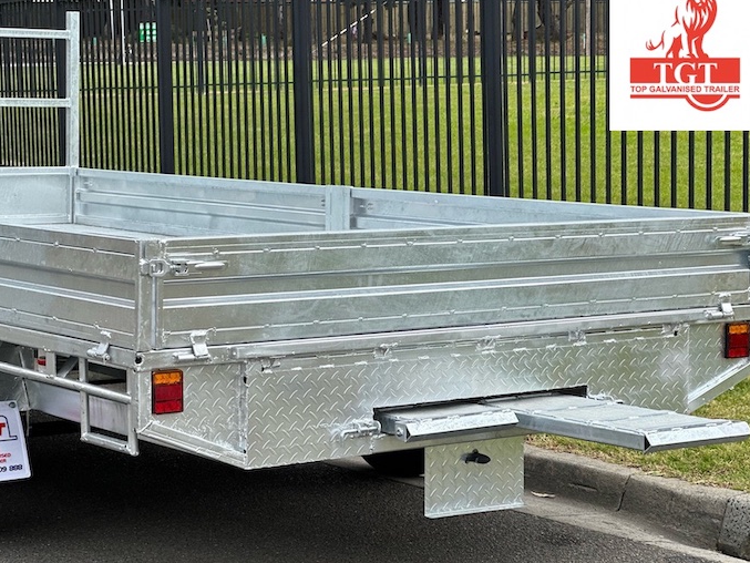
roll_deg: +1.2
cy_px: 310
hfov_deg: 21.5
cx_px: 333
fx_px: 1972
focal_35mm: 91
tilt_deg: -6.8
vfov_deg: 16.2
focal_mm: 9
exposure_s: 1/374
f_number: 2.8
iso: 32
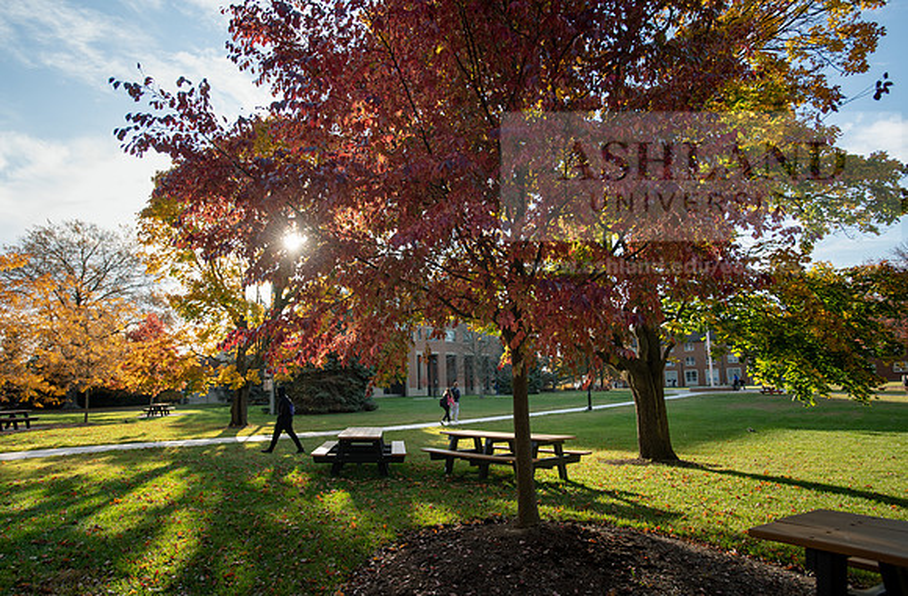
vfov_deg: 51.0
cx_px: 449
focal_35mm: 25
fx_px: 625
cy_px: 312
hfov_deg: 71.9
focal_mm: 24
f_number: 4.5
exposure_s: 1/500
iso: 200
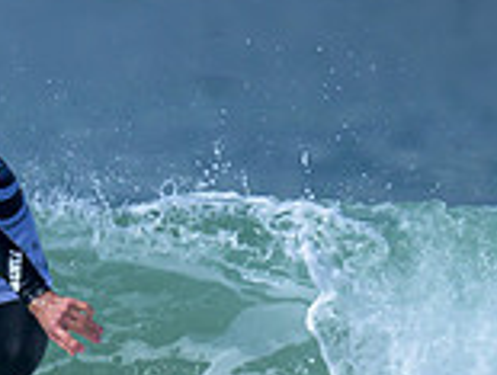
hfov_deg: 0.5
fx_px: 56787
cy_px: 434
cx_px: -231
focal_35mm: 3946
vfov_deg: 0.4
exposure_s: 1/2000
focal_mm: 800
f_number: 6.3
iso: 180
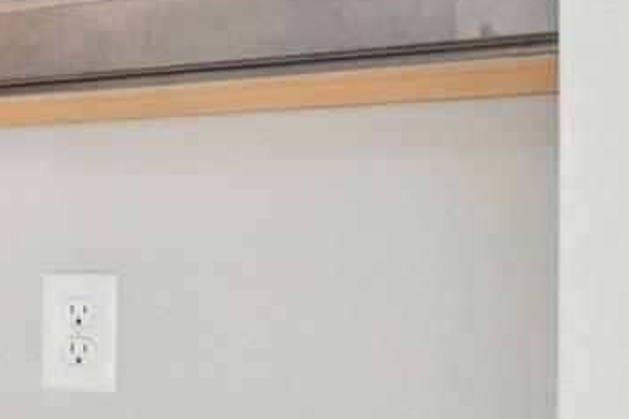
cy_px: 300
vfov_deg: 19.6
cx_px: -582
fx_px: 1205
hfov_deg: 19.4
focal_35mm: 69
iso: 400
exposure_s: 1/40
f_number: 8
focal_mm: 10
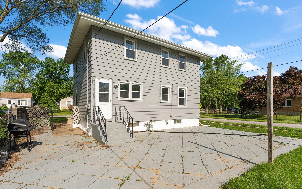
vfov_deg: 66.2
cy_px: 104
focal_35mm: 18
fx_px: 144
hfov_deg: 92.6
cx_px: 151
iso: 200
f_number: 8
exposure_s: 1/160
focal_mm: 16.5
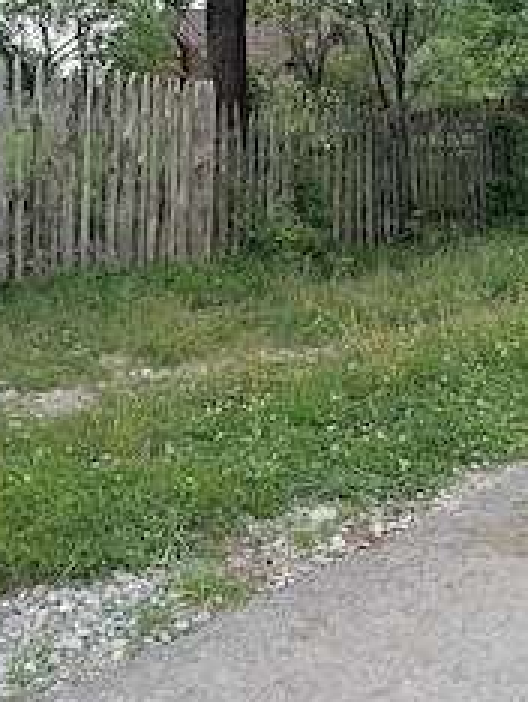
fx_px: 934
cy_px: 201
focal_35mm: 46
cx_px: 312
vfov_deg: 40.4
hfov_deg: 31.5
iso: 50
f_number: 1.8
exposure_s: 1/178
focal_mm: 3.98
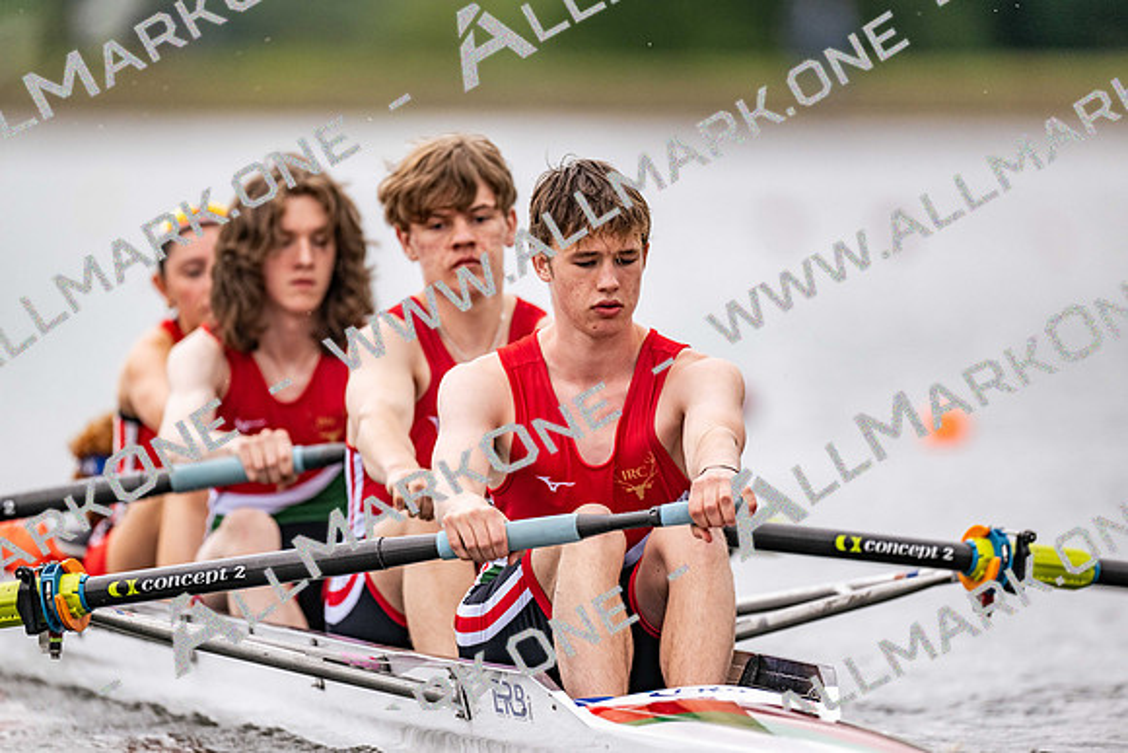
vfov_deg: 2.3
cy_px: 376
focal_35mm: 600
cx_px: 564
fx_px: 18804
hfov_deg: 3.4
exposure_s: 1/2500
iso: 800
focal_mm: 600
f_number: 4
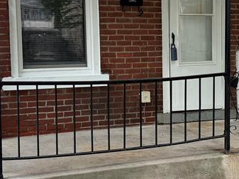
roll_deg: +1.7
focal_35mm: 73
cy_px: 72
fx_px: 503
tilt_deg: -3.1
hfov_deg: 26.5
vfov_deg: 20.1
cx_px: 160
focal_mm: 6.76
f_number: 1.78
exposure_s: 1/91
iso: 200
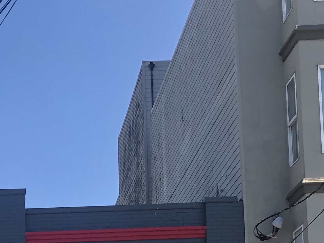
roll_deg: +0.4
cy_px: 384
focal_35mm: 92
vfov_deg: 14.7
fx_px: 861
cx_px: -49
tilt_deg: +6.8
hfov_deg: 20.2
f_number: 1.8
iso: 20
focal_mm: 3.99
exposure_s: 1/867
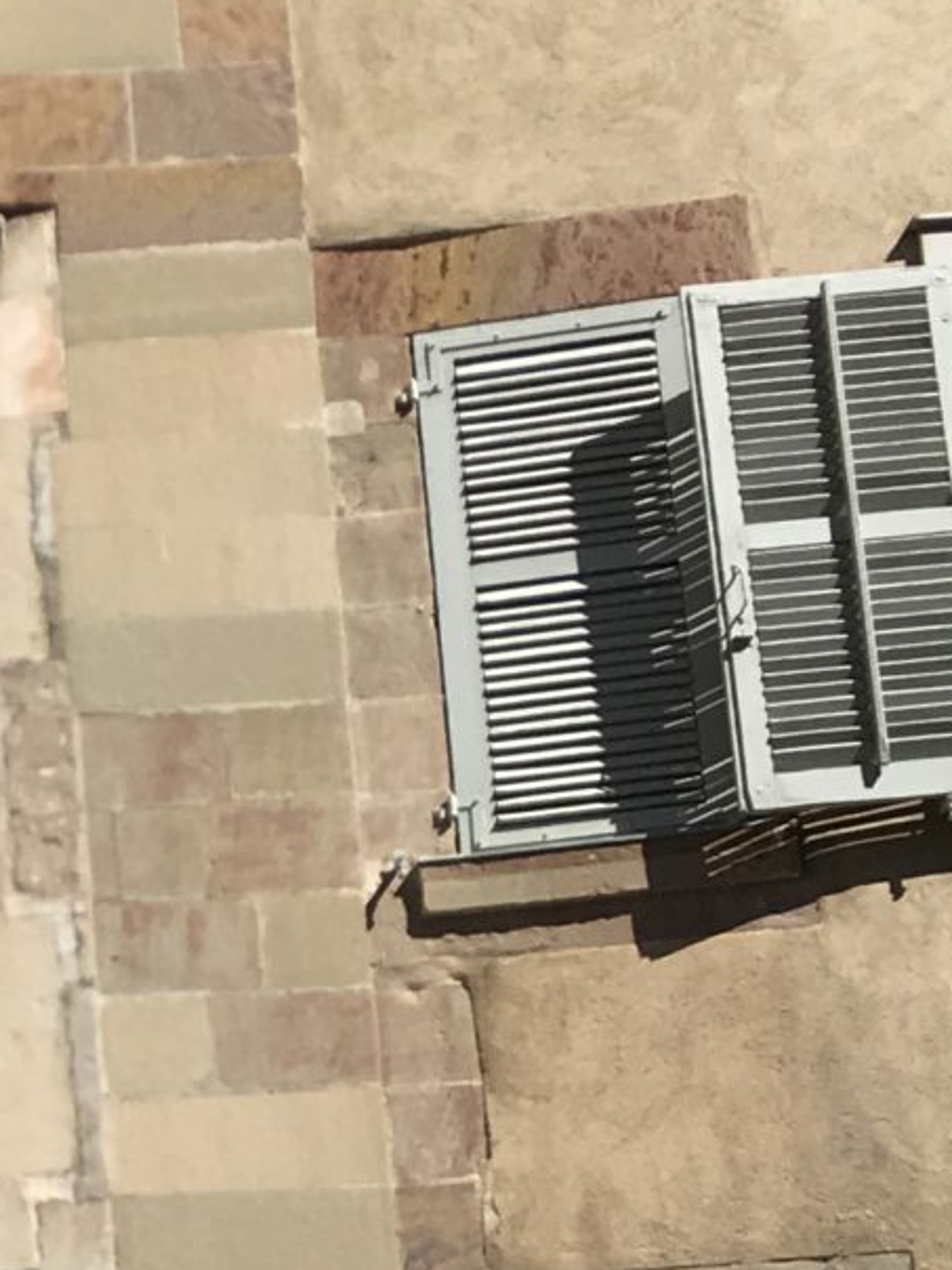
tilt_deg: +14.3
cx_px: -1051
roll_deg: +1.3
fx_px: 4510
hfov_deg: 10.8
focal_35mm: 123
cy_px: 1592
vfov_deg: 15.4
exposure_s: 1/1637
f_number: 2.2
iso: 25
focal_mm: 4.15
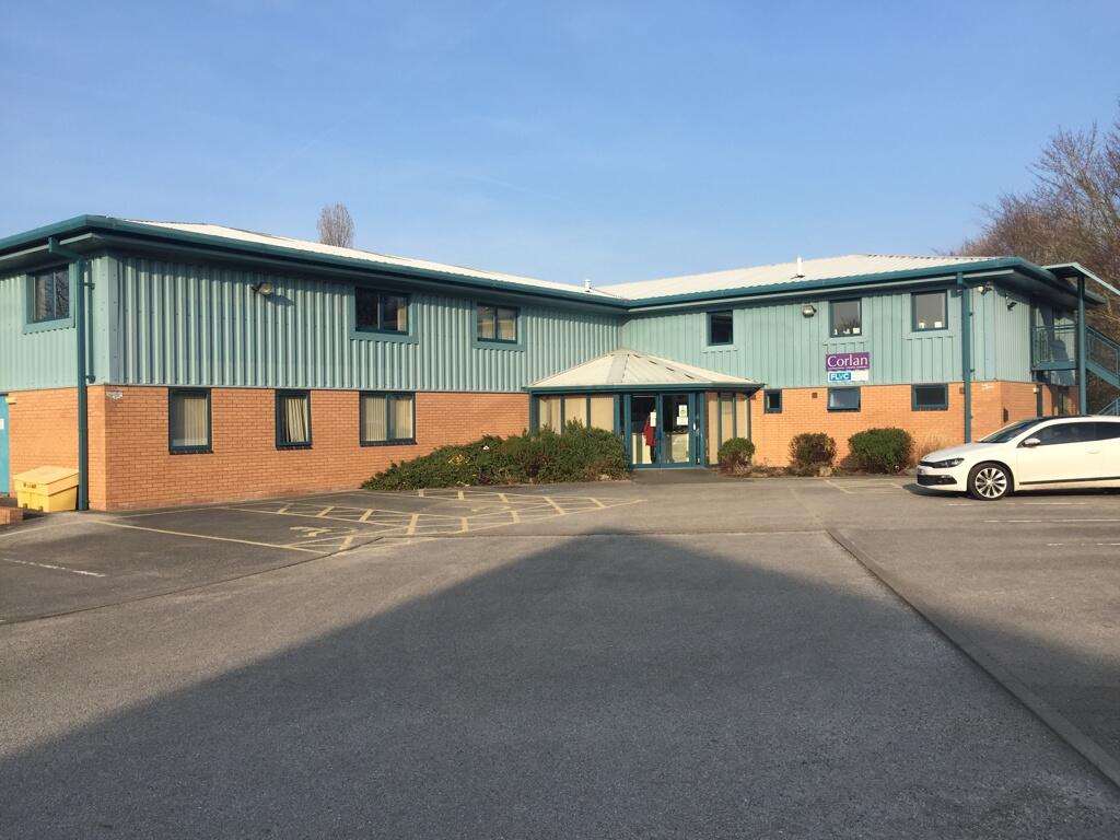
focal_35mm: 29
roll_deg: +1.1
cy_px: 420
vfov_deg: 48.2
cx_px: 560
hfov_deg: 61.7
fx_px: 938
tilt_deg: +1.1
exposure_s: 1/1130
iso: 32
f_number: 2.2
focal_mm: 4.15
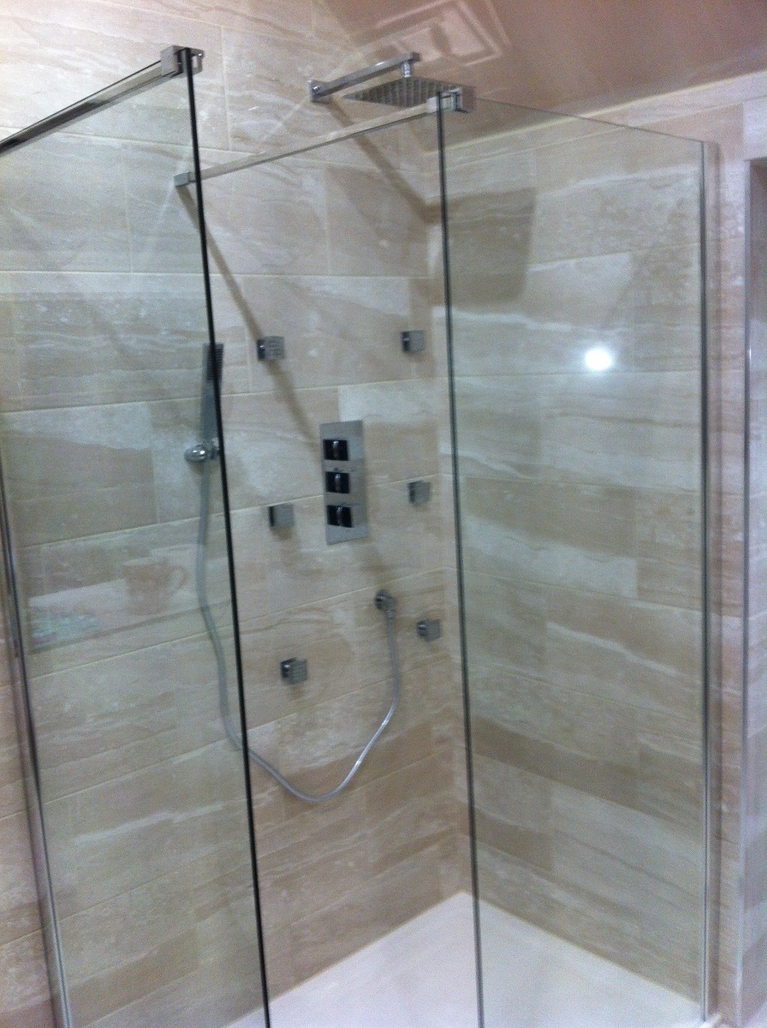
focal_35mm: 35
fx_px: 1037
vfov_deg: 52.7
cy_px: 514
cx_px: 384
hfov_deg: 40.6
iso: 125
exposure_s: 1/15
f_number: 2.8
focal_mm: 3.85
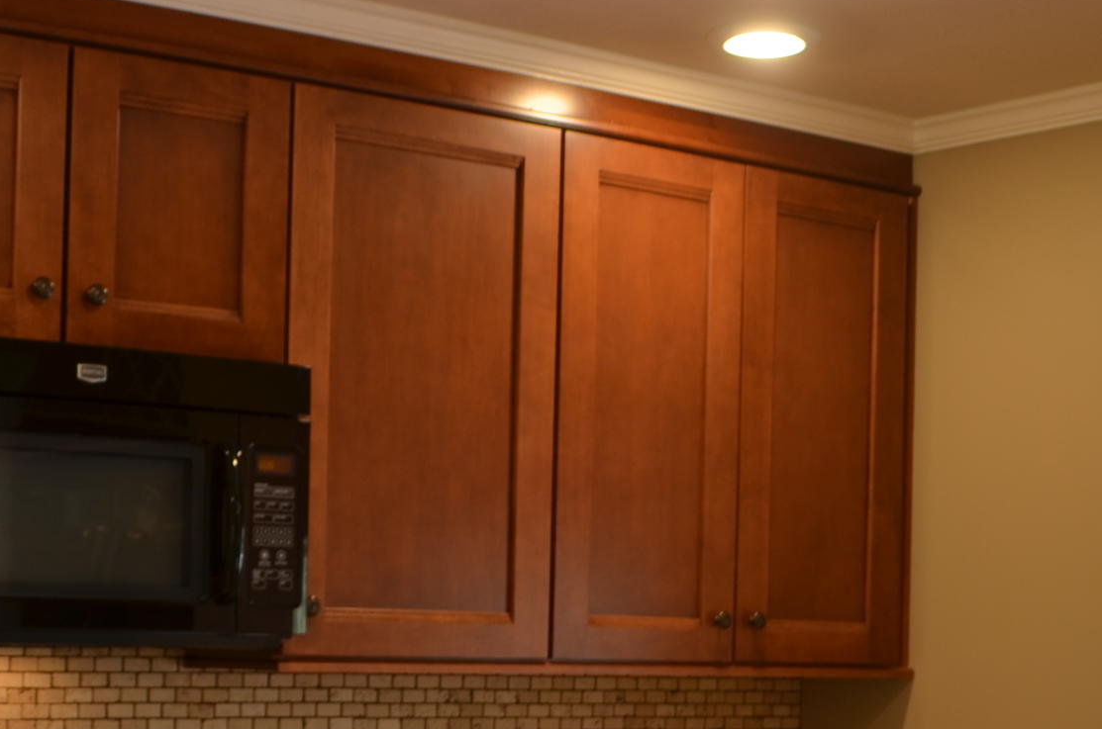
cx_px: 547
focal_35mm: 97
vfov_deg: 13.8
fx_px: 2963
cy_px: 754
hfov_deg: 21.1
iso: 100
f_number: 4
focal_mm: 24
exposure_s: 1/13
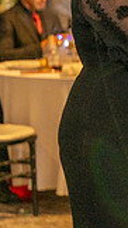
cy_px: 54
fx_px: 1661
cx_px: 396
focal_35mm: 275
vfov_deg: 7.8
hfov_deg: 4.2
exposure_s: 1/125
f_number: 2.8
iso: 1000
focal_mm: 70
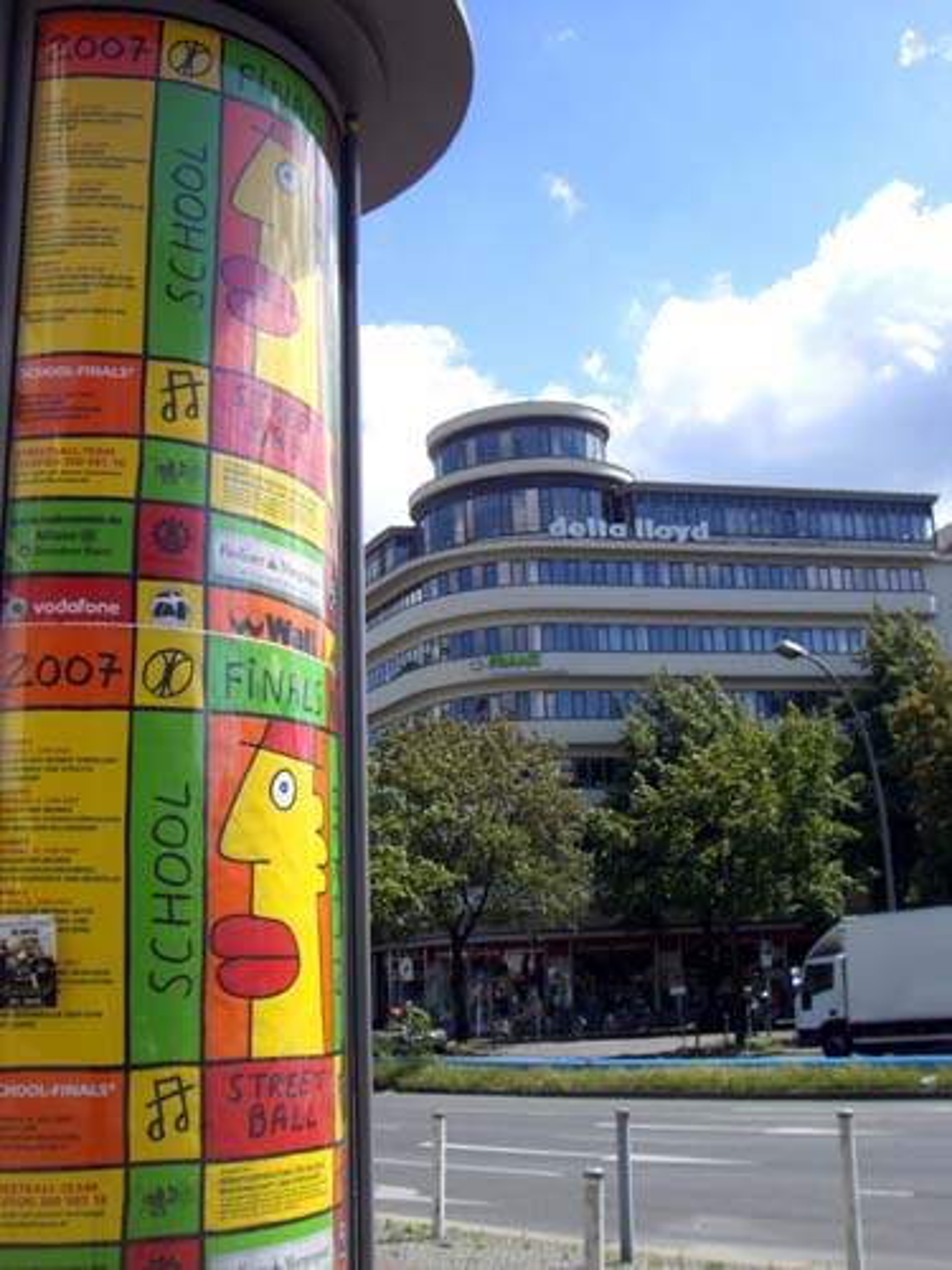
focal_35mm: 38
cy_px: 635
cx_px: 476
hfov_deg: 37.7
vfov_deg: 49.0
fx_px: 1393
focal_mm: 6.2
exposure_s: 1/640
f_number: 4.3
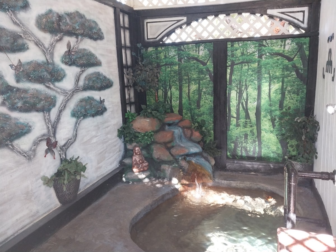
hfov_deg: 67.3
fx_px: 252
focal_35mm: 26
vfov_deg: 53.1
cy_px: 126
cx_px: 168
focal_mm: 4
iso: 125
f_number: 1.8
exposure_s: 1/60
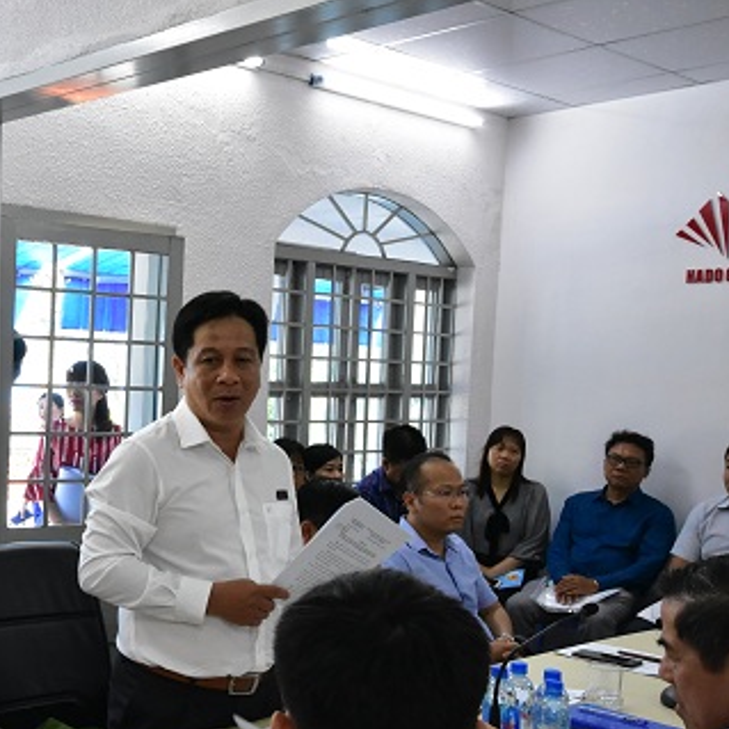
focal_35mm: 48
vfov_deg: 35.2
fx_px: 1144
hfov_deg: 34.1
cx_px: 126
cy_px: 439
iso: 4000
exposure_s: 1/80
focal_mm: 20
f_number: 9
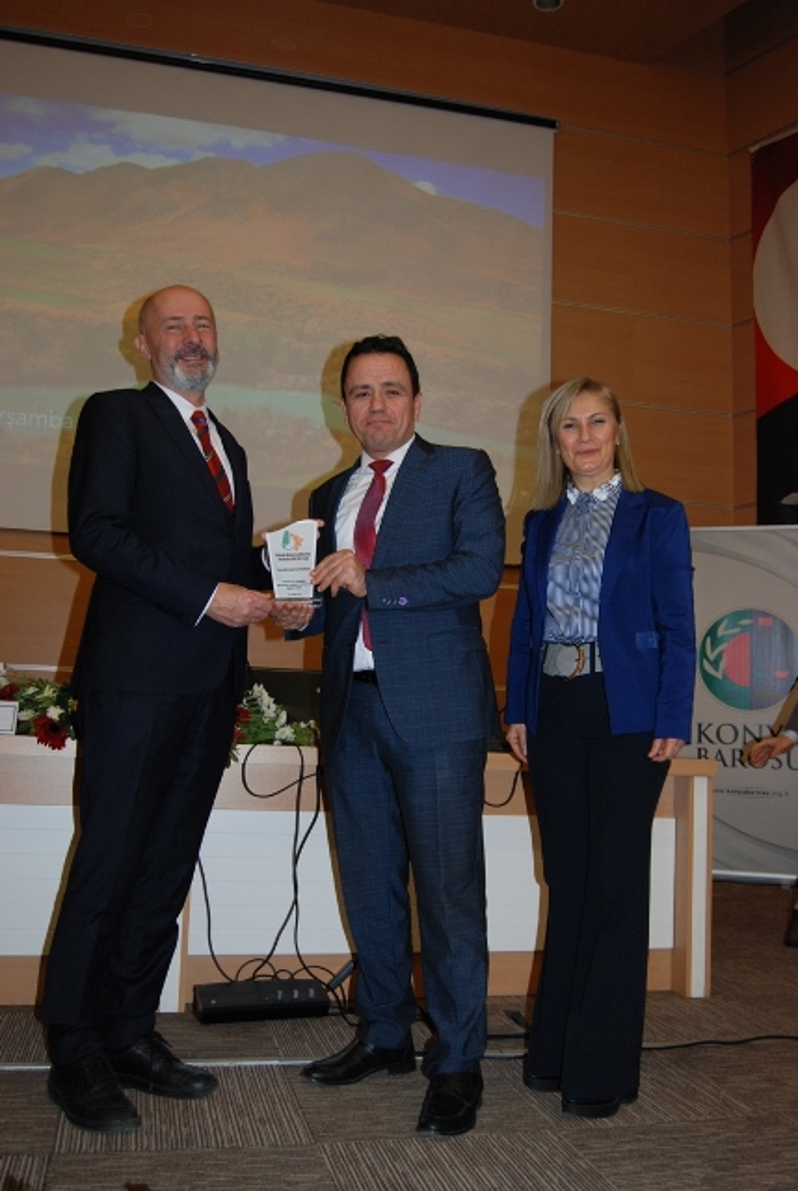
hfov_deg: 40.1
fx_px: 1093
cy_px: 596
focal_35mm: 33
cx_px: 399
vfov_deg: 57.1
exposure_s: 1/60
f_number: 4
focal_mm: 22
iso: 400
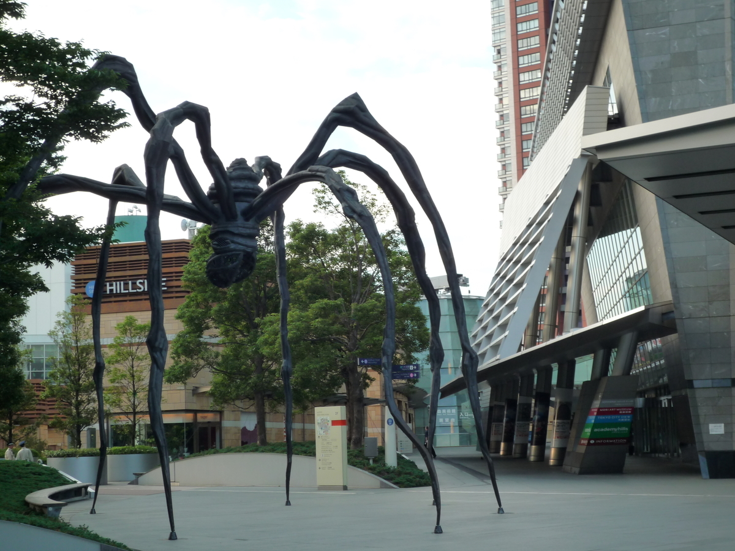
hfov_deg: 30.3
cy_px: 276
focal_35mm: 64
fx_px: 1359
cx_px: 368
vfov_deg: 22.9
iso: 160
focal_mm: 11.3
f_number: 4.9
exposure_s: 1/50
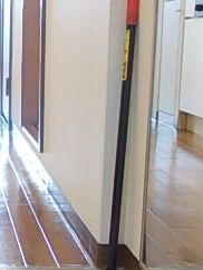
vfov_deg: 26.3
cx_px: -80
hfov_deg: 18.2
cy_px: 152
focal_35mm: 74
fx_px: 578
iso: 200
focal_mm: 4
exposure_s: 1/13
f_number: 2.7
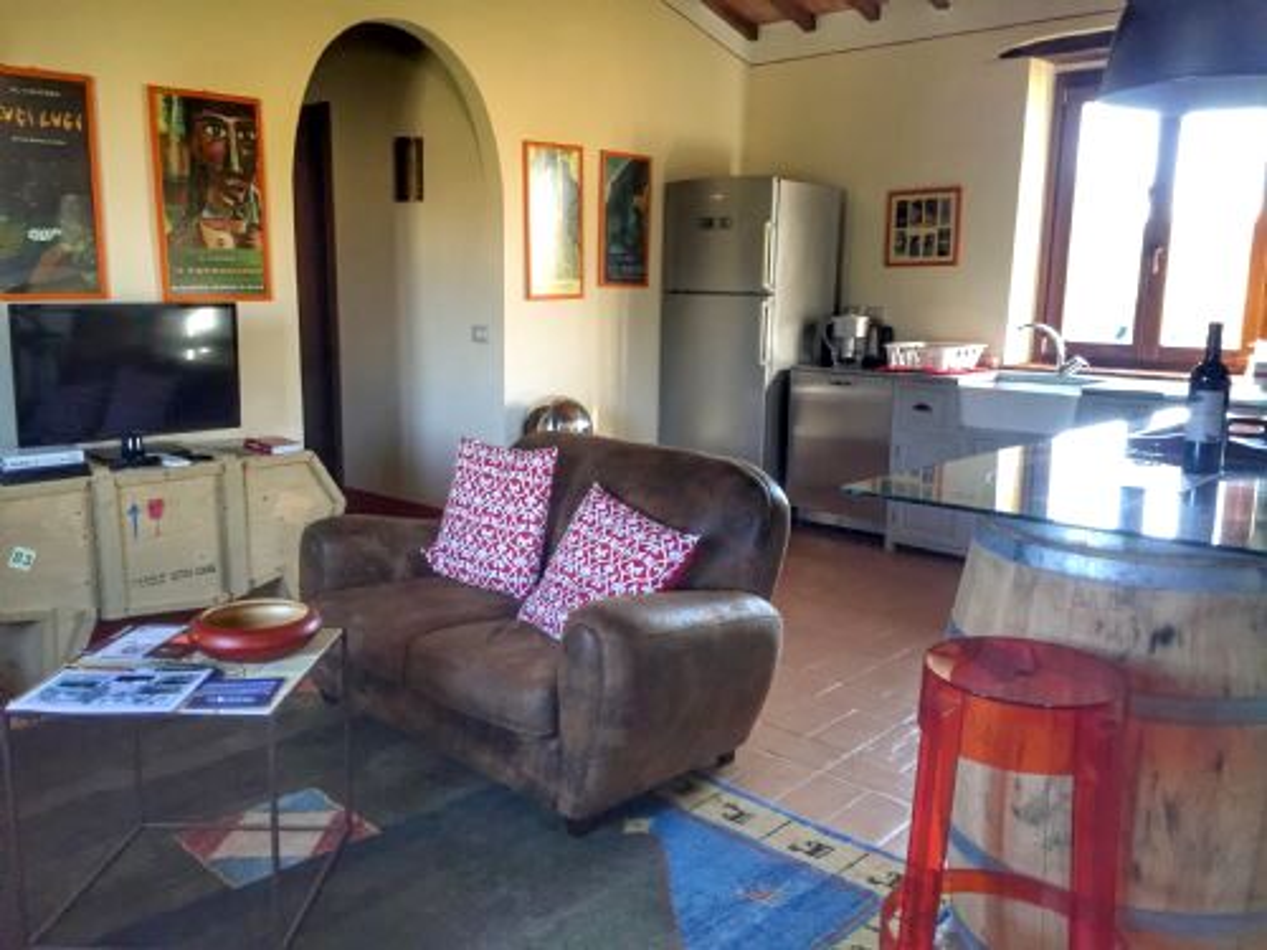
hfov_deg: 61.7
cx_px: 634
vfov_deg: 48.2
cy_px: 475
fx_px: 1061
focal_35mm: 29
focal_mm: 4.15
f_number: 2.2
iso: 80
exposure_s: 1/33
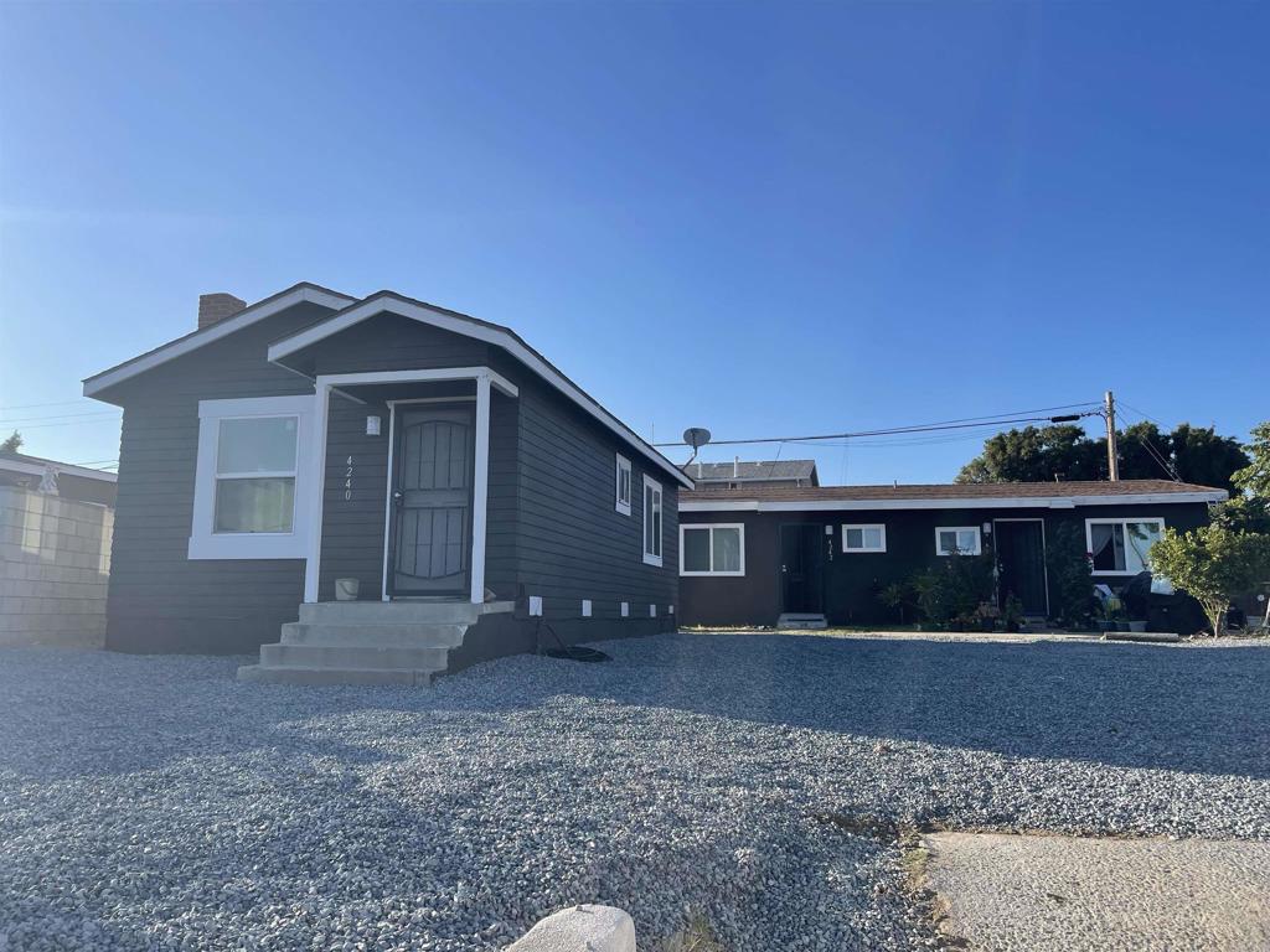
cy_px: 476
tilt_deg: +8.5
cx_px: 635
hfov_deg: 67.3
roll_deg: -0.6
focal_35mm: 26
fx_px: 954
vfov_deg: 53.1
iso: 32
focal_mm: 5.1
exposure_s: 1/2387
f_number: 1.6
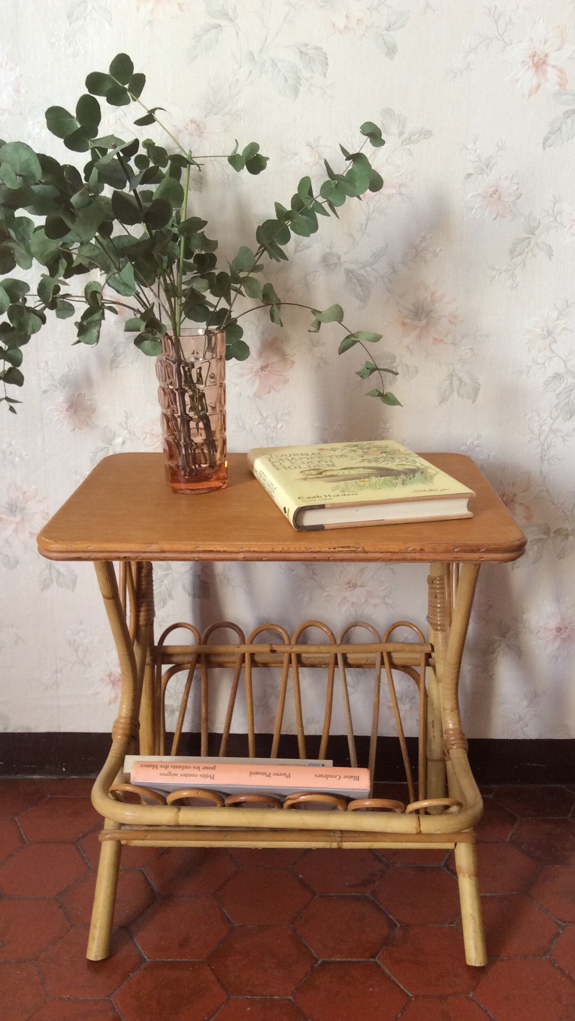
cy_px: 512
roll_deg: -0.4
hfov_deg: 33.7
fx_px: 949
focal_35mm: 35
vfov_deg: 56.6
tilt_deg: -14.0
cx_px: 291
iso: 64
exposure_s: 1/25
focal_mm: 3.3
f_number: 2.4
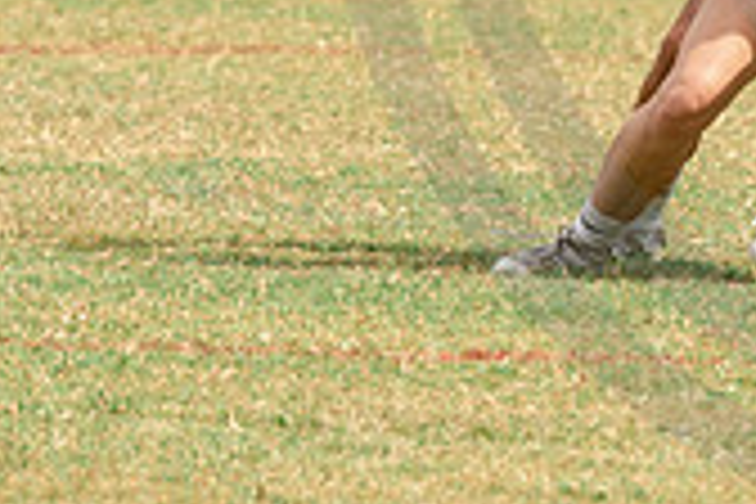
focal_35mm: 967
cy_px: -232
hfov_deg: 2.1
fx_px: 20305
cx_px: 584
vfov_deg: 1.4
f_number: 4.5
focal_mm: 200
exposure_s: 1/1250
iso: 250
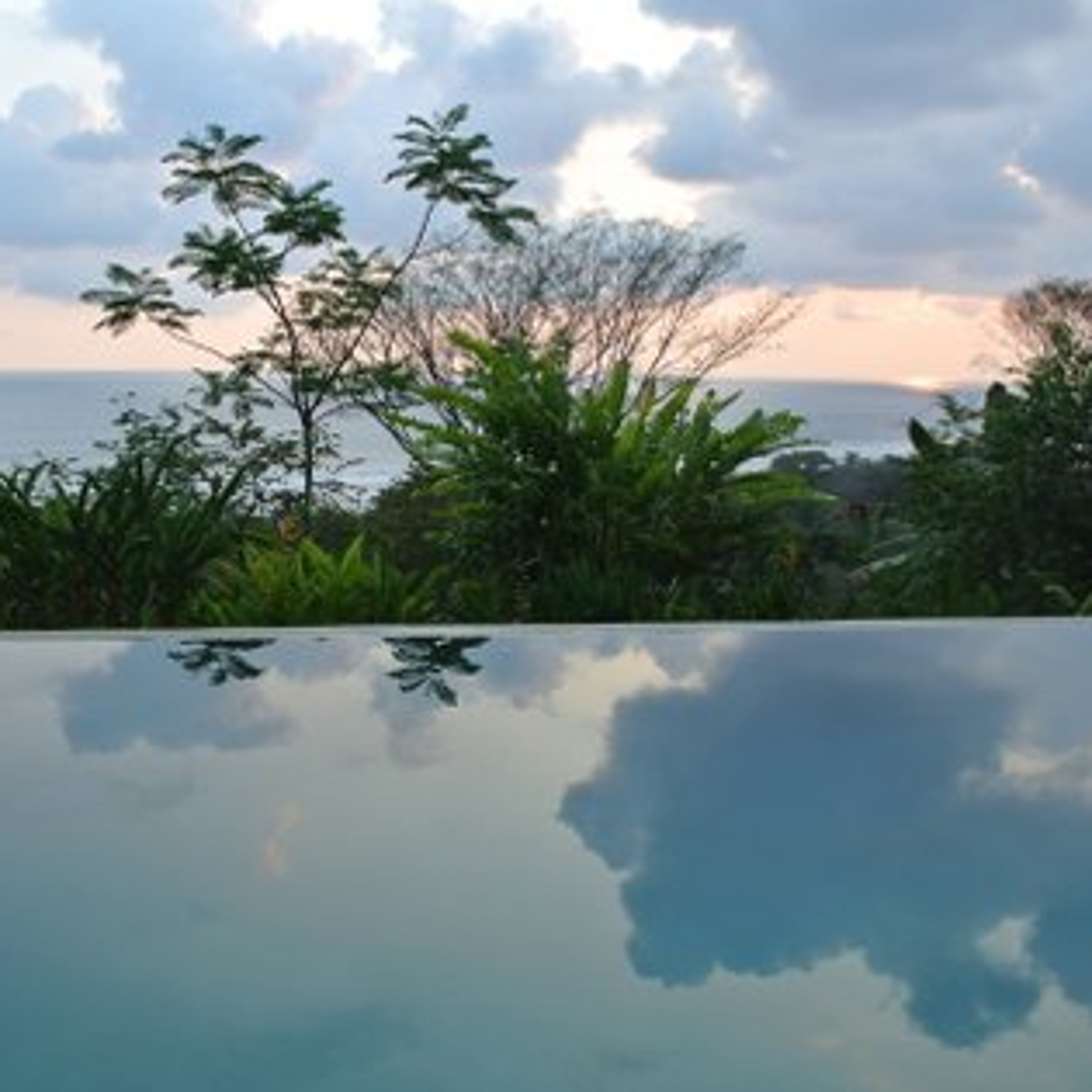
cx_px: 319
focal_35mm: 35
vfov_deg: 47.2
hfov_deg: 46.1
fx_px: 1249
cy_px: 555
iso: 200
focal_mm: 10
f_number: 2.8
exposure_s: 1/400
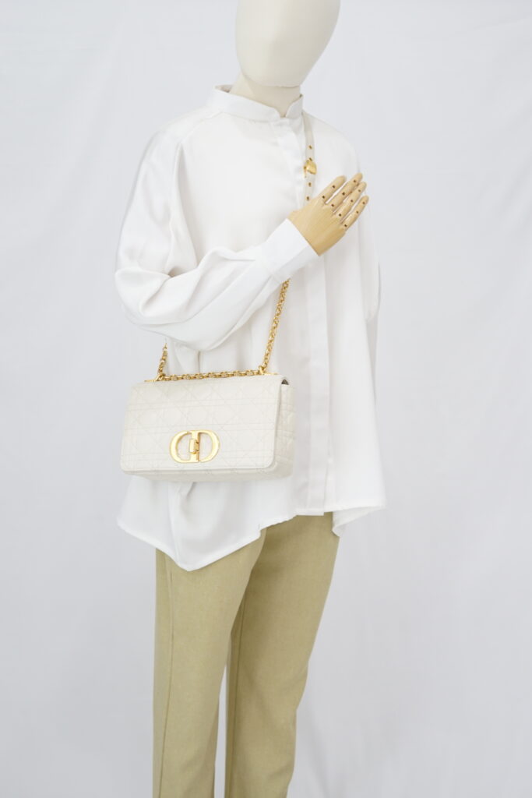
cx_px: 266
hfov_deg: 27.0
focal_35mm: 50
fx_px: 1108
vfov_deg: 39.6
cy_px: 399
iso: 640
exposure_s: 1/10
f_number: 6.3
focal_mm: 50
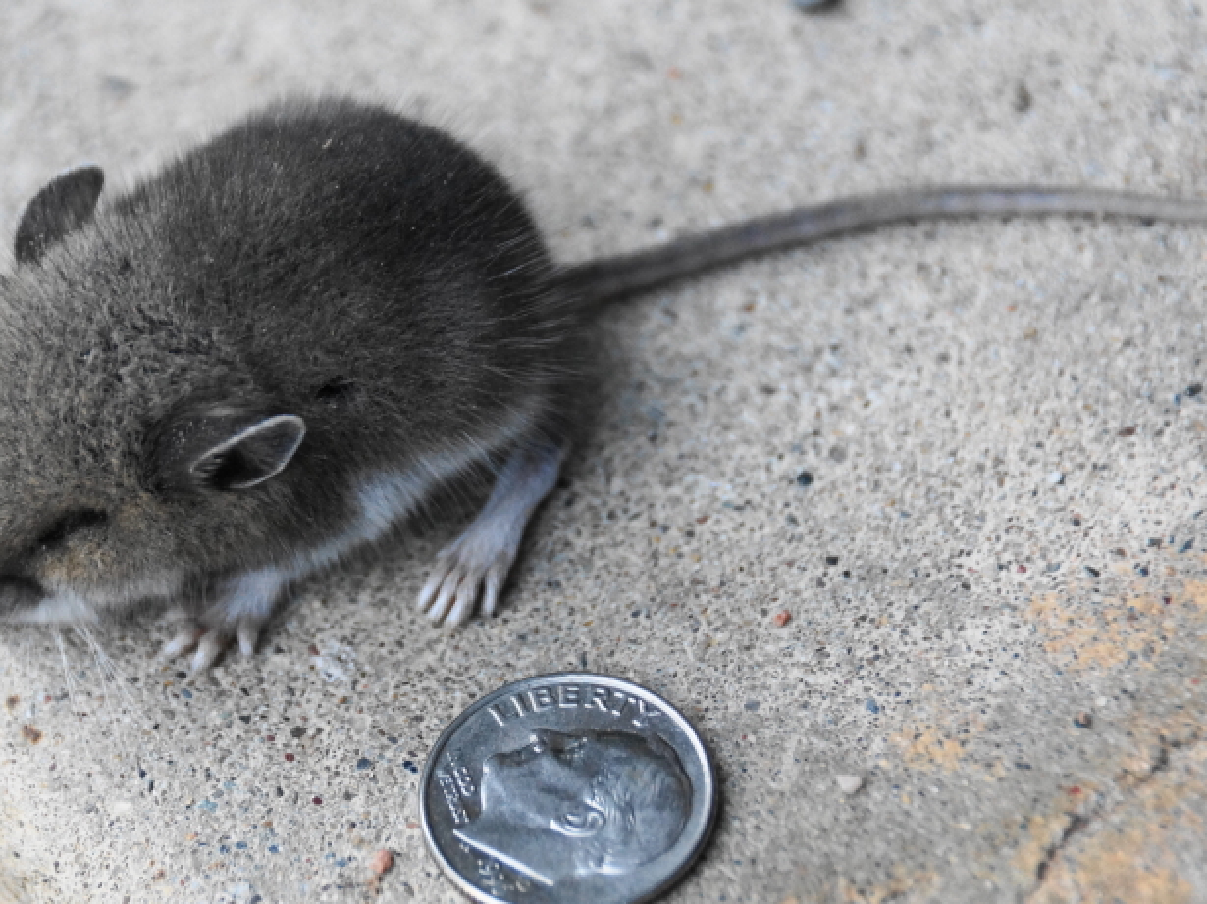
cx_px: 400
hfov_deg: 11.2
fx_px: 6128
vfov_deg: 8.4
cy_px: 496
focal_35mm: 176
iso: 800
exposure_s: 1/125
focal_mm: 75
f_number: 5.6
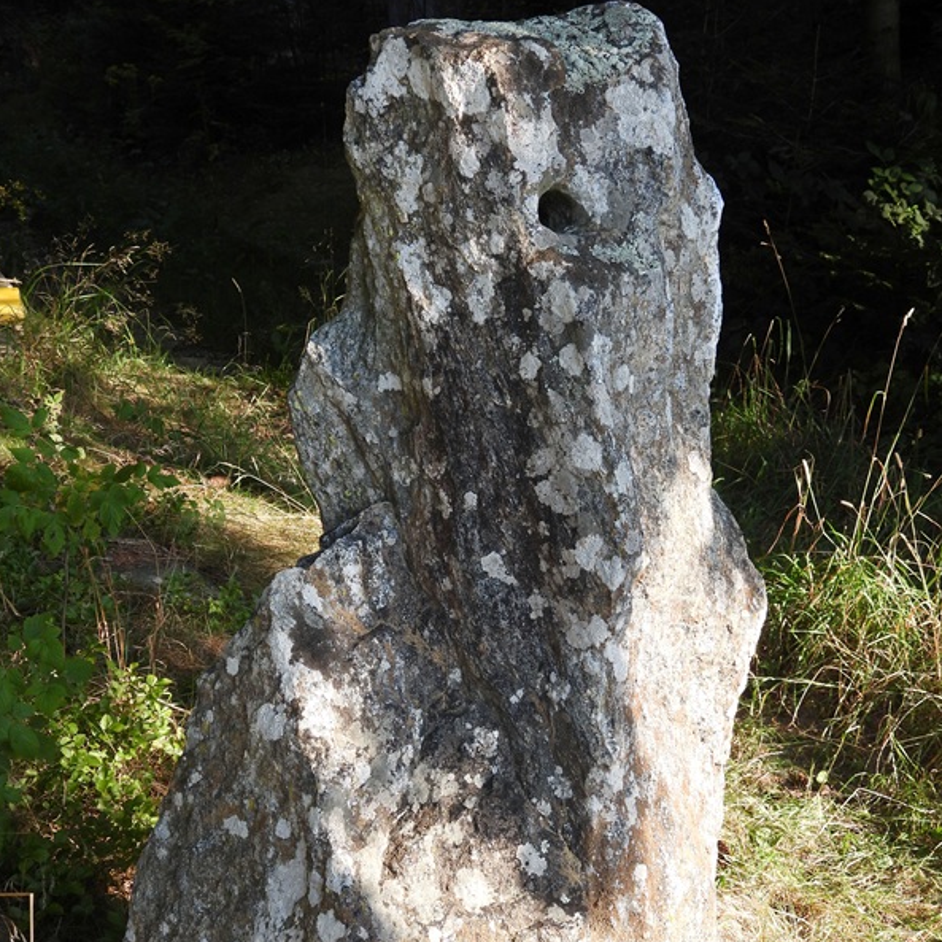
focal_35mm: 56
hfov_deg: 30.6
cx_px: 467
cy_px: 567
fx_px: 1724
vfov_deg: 30.5
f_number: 3.2
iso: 100
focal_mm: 8.4
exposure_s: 1/320
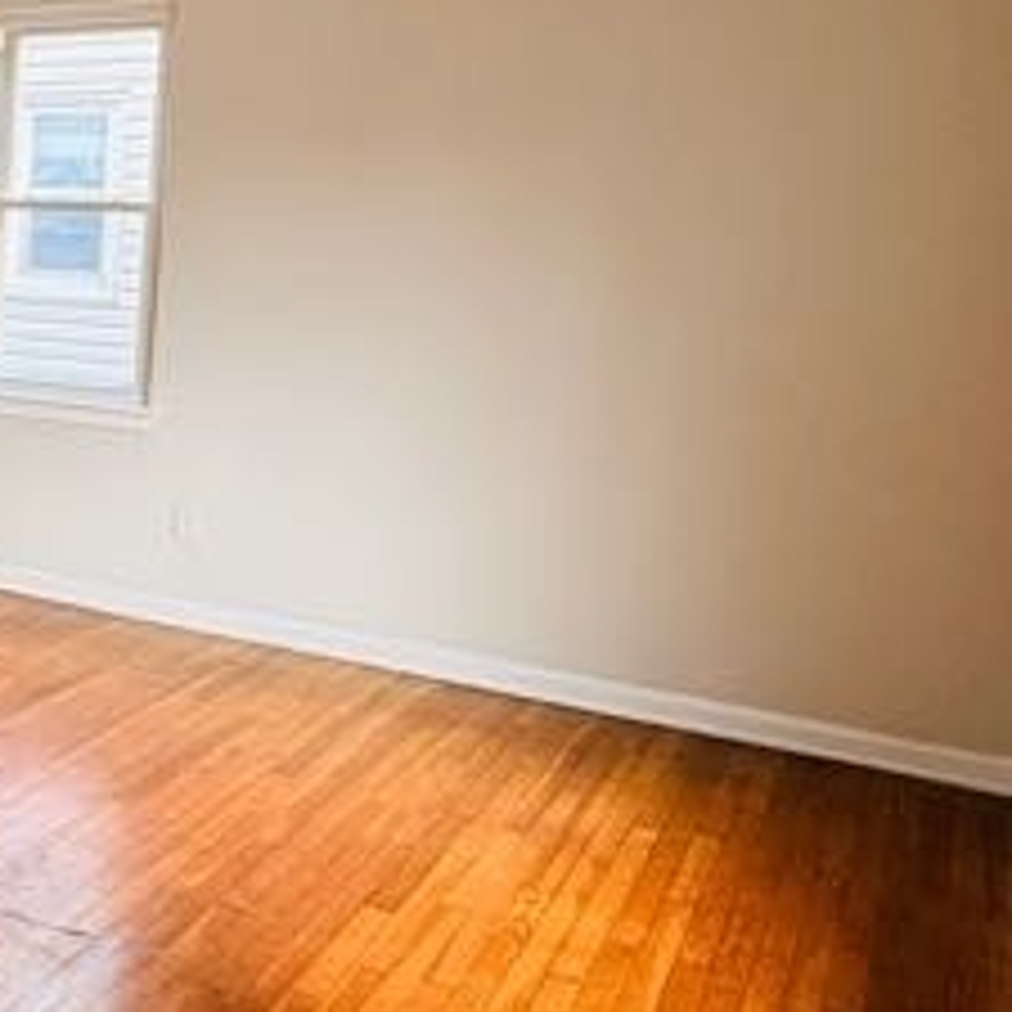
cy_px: 425
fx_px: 1521
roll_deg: -1.5
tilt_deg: -8.2
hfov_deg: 30.0
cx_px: -274
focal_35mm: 46
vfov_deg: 36.7
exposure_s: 1/99
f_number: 2.2
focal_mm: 2.22
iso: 160
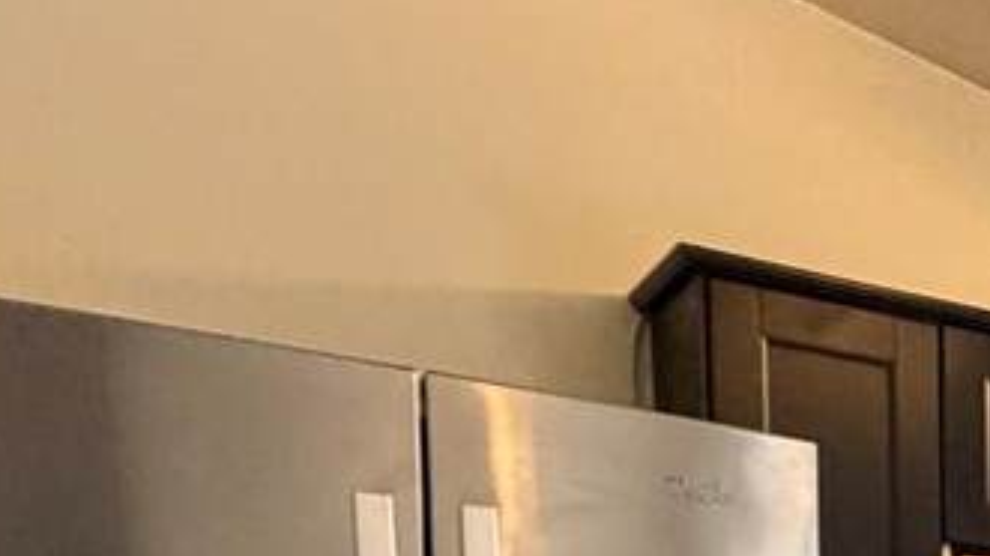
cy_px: 948
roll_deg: +1.4
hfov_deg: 26.0
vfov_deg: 17.3
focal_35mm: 59
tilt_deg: -4.8
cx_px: 1489
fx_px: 1548
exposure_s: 1/60
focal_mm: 2.22
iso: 500
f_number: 2.2
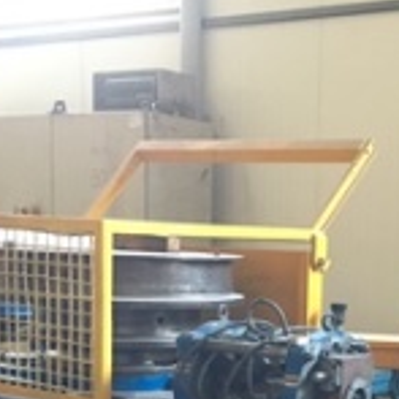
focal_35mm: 78
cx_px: 350
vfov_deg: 21.0
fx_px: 1017
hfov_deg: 21.7
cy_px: 451
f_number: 2.2
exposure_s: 1/17
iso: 250
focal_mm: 4.15
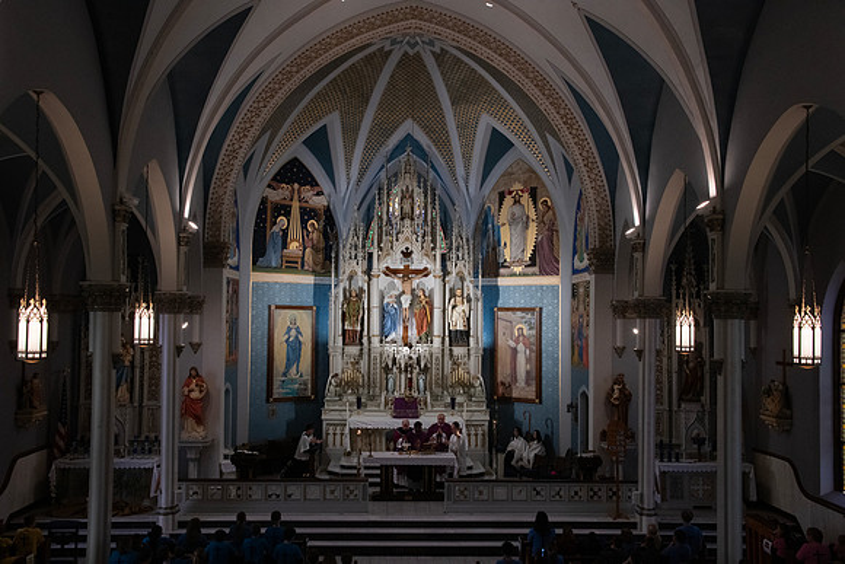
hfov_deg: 50.7
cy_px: 282
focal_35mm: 38
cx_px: 422
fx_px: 892
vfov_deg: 35.1
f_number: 13
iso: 4000
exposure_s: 1/100
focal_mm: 38
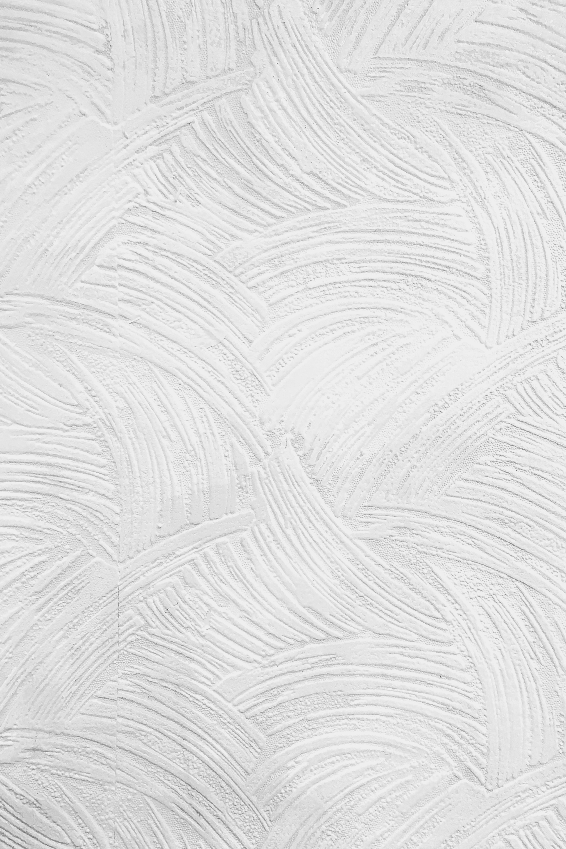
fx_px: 1863
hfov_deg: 17.3
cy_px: 424
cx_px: 283
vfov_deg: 25.7
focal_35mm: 79
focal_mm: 52.7
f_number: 4
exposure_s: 1/110
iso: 1600
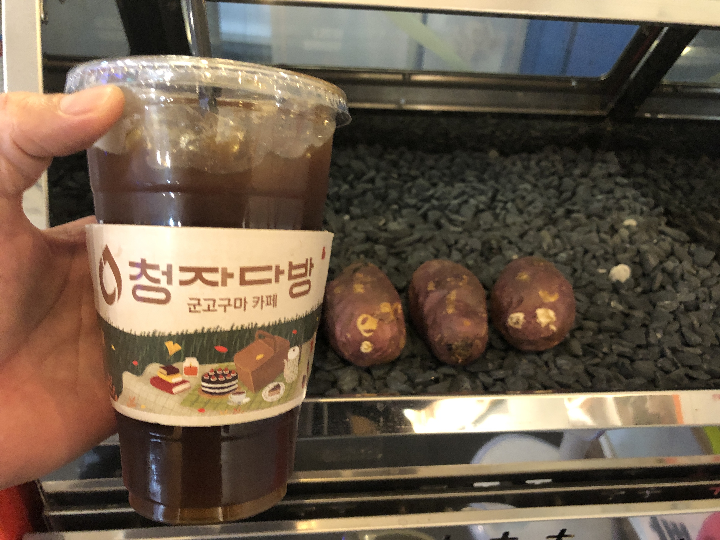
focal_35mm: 28
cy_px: 270
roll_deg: -4.1
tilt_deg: -34.6
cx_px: 360
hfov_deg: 63.4
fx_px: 582
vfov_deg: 49.7
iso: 80
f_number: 1.8
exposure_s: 1/5
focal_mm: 4
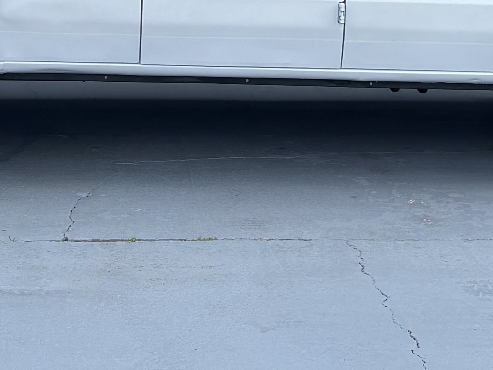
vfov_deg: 12.2
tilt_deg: +2.6
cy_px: -271
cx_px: 134
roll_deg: -1.2
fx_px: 1595
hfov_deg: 17.5
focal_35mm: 112
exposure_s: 1/2062
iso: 50
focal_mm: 5.96
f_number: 1.6
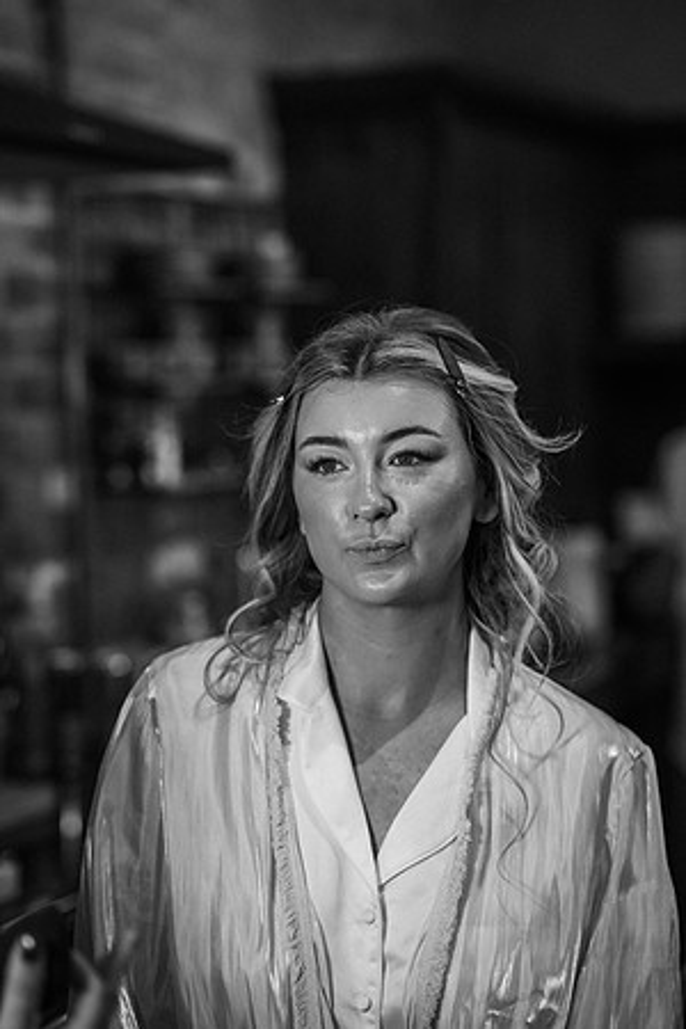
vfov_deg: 23.9
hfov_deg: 16.1
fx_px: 2429
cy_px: 514
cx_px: 343
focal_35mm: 85
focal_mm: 85
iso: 320
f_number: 2.5
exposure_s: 1/200
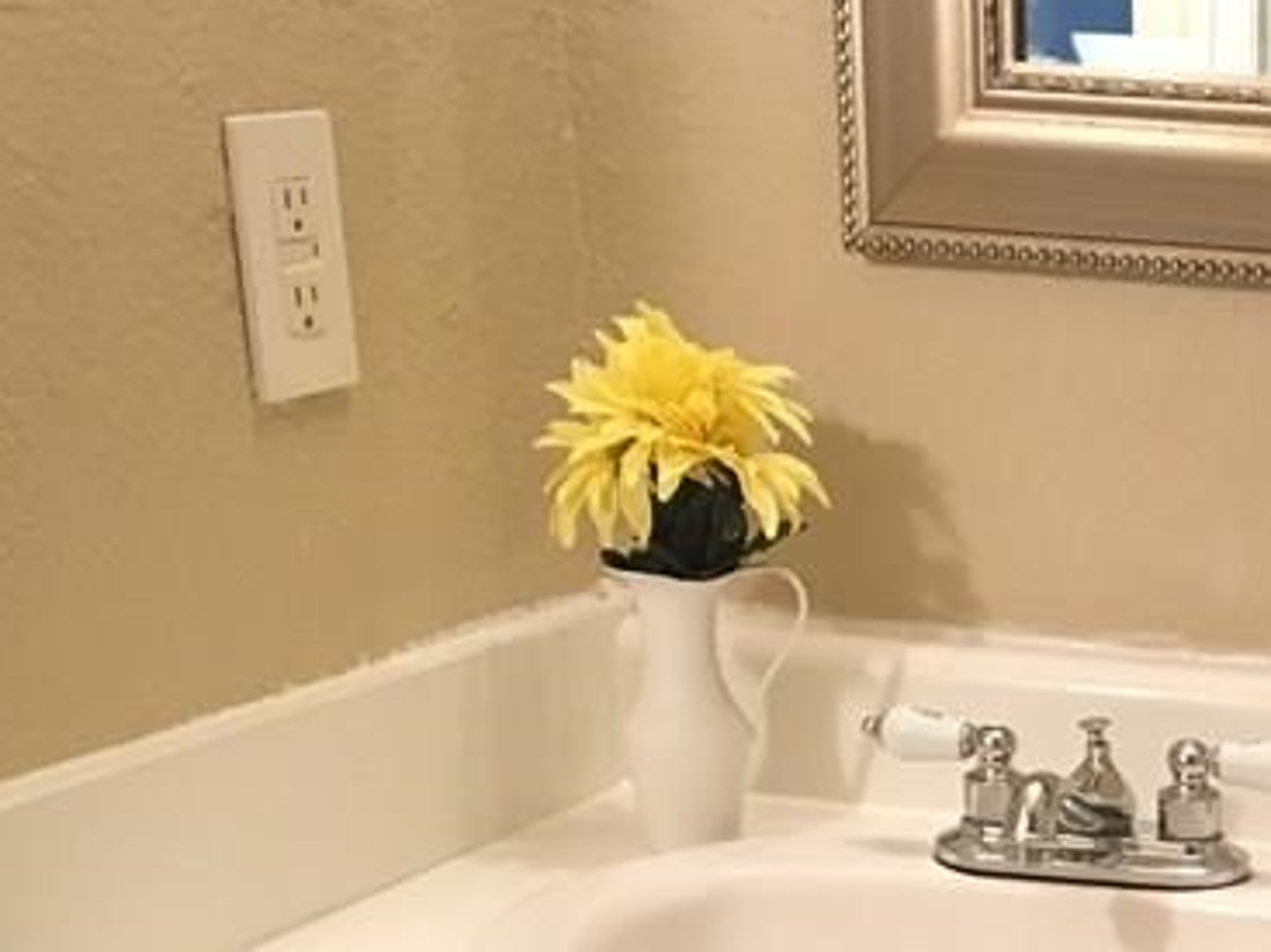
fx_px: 2973
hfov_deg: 21.9
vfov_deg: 17.1
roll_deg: -3.0
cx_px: 1621
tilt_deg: -21.3
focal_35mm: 81
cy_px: 1257
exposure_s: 1/30
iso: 125
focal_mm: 4.15
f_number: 2.2
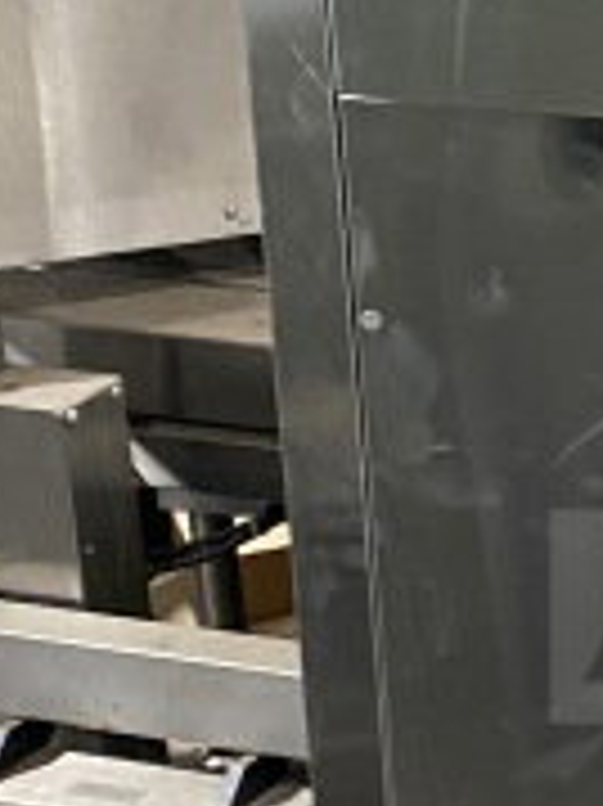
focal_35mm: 118
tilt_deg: -17.2
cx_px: 1053
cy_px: 367
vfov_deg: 16.7
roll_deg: -1.2
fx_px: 2744
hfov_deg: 11.7
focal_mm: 4.25
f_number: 1.8
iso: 500
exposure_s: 1/47
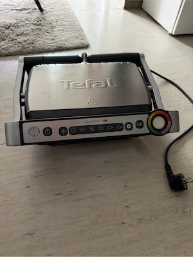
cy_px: 128
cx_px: 96
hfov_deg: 56.8
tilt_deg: -49.2
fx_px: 178
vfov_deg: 71.6
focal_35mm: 24
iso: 1000
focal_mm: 6.76
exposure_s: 1/40
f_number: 1.78
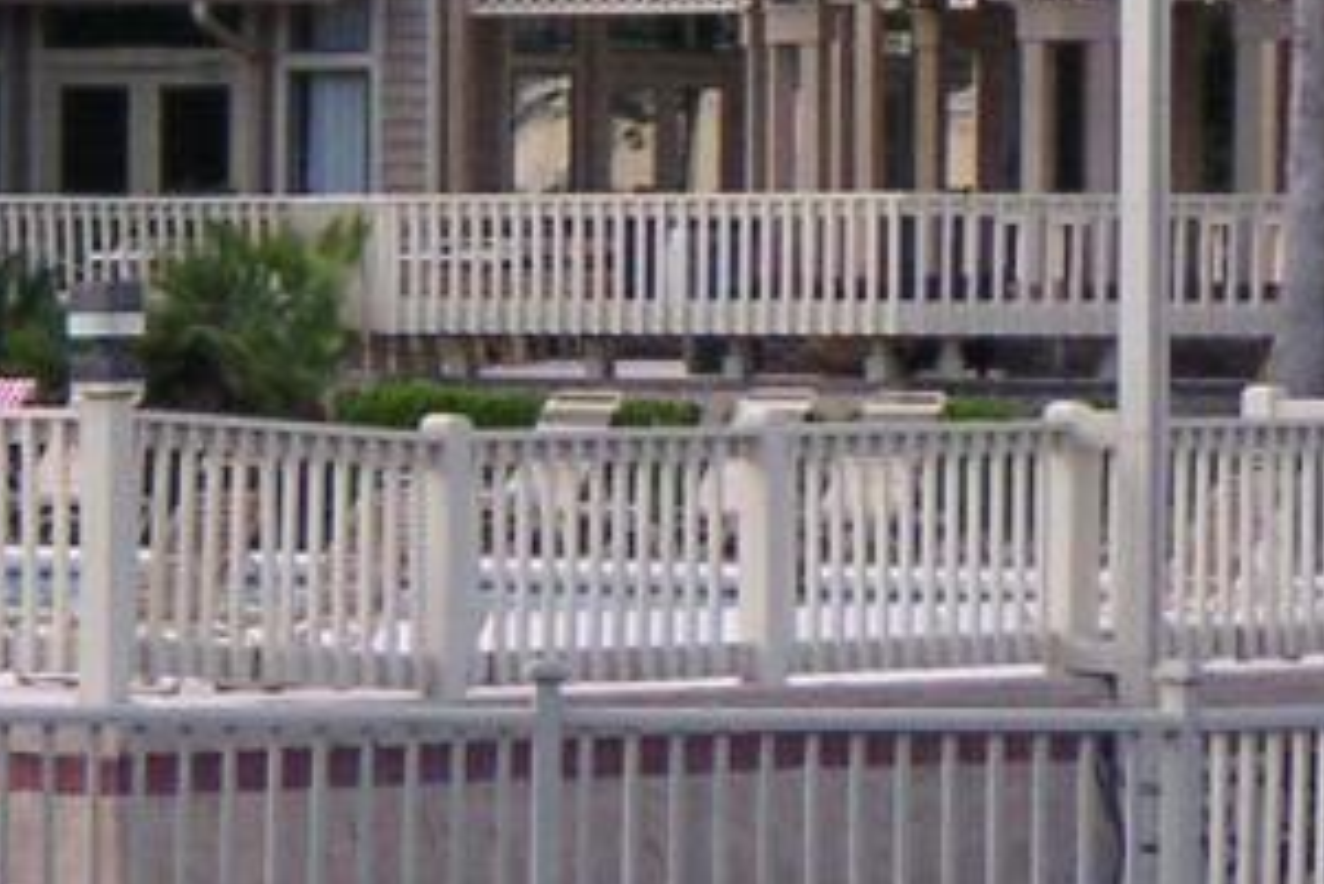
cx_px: -413
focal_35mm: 345
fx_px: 12694
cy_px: 400
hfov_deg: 5.9
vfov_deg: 4.0
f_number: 3.2
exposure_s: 1/750
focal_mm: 12.1
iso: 160
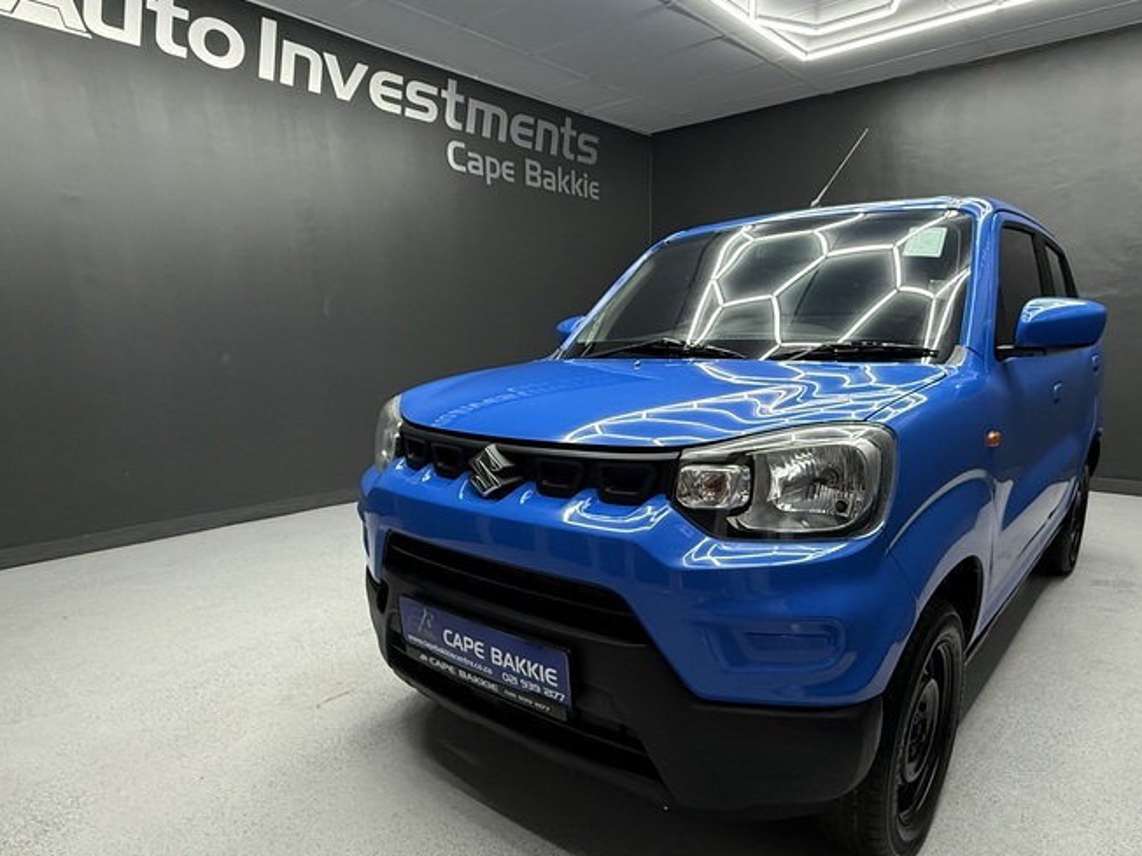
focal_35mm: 22
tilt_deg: -12.1
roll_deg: +0.2
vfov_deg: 60.7
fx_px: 726
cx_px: 613
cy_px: 504
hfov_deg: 76.3
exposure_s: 1/100
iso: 320
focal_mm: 2.22
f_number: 2.2
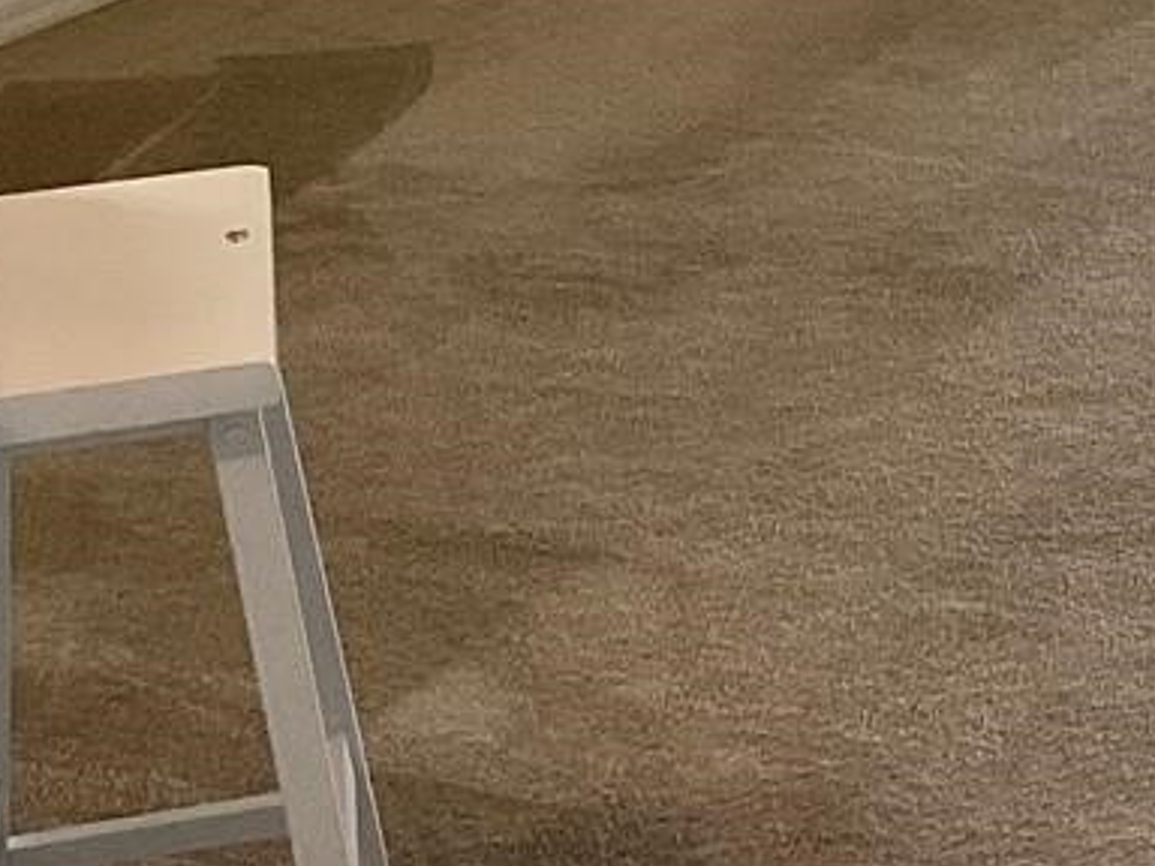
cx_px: 1399
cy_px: -469
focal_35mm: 129
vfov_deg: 11.0
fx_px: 4304
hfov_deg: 14.8
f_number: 2.4
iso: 80
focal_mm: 3.3
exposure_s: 1/60
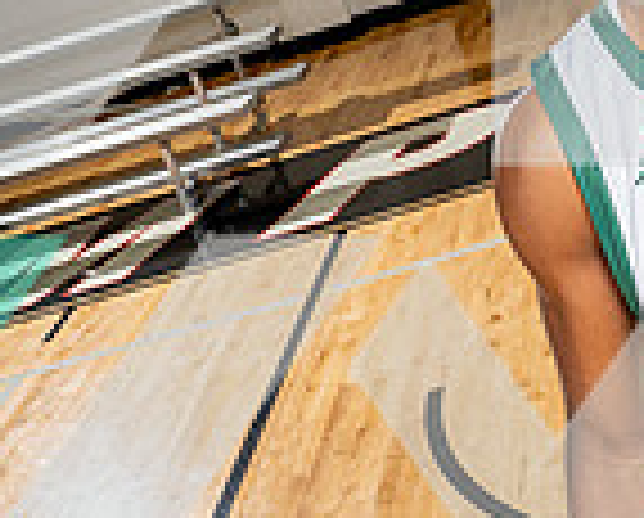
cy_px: -70
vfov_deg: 19.3
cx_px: 757
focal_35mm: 76
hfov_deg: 23.1
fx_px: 1452
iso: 250
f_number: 7.1
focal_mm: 20
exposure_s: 1/250
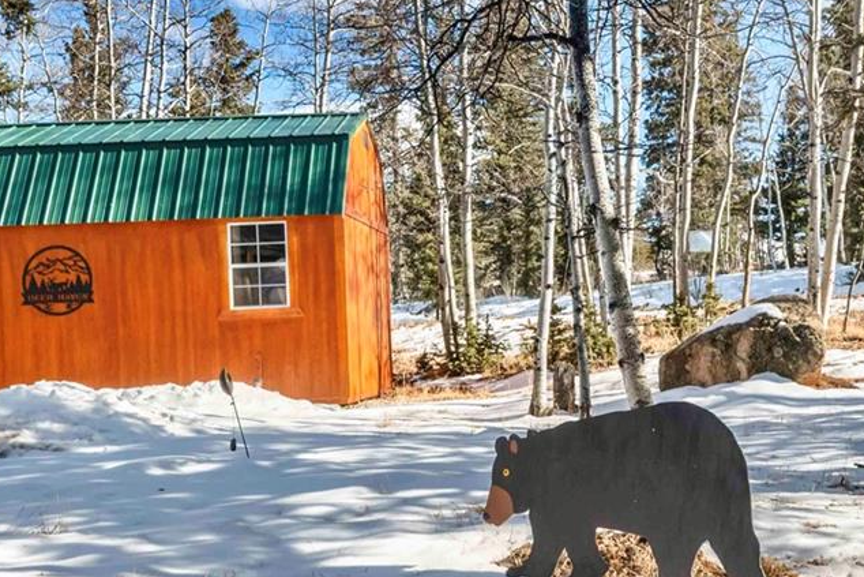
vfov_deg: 25.5
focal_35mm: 53
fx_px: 1272
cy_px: 324
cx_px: 574
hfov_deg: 37.1
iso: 100
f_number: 8
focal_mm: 21
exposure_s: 1/800
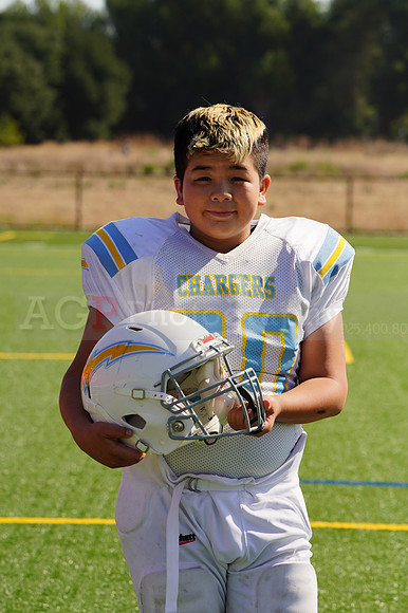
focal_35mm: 209
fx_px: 3557
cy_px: 306
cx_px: 204
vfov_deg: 9.9
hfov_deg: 6.6
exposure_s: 1/250
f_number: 11
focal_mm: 209
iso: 100
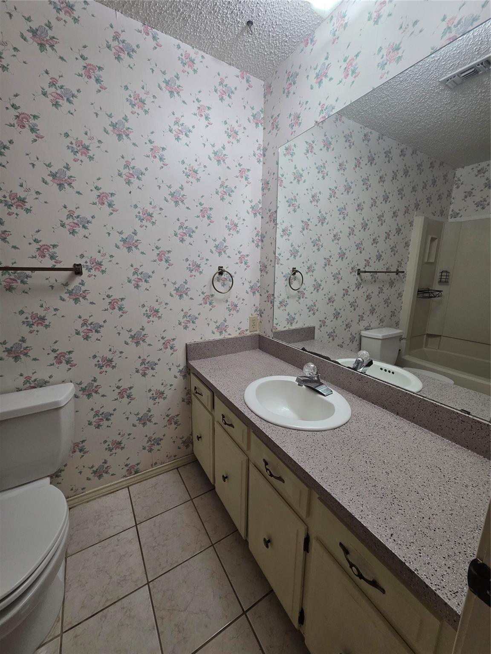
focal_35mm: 13
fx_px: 246
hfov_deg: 89.9
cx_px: 246
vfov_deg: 106.2
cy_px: 327
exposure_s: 1/120
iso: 160
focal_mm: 2.2
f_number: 1.9
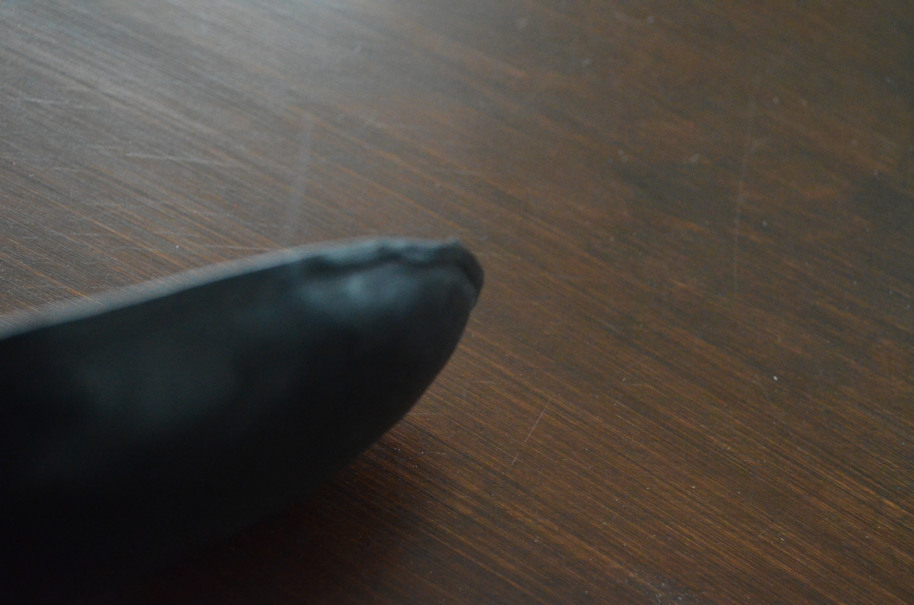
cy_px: 302
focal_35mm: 48
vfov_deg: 28.0
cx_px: 457
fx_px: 1216
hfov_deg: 41.2
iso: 6400
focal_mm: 32
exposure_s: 1/125
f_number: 5.6
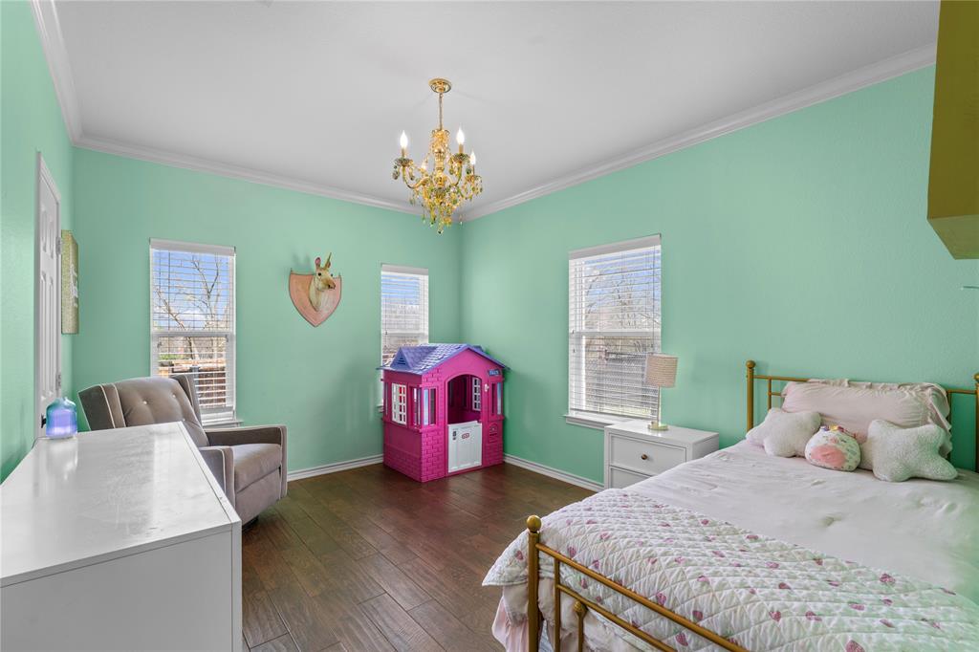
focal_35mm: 16
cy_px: 326
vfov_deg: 73.7
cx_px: 490
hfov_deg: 96.8
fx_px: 435
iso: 250
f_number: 9
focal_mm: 16
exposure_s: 1/2.5
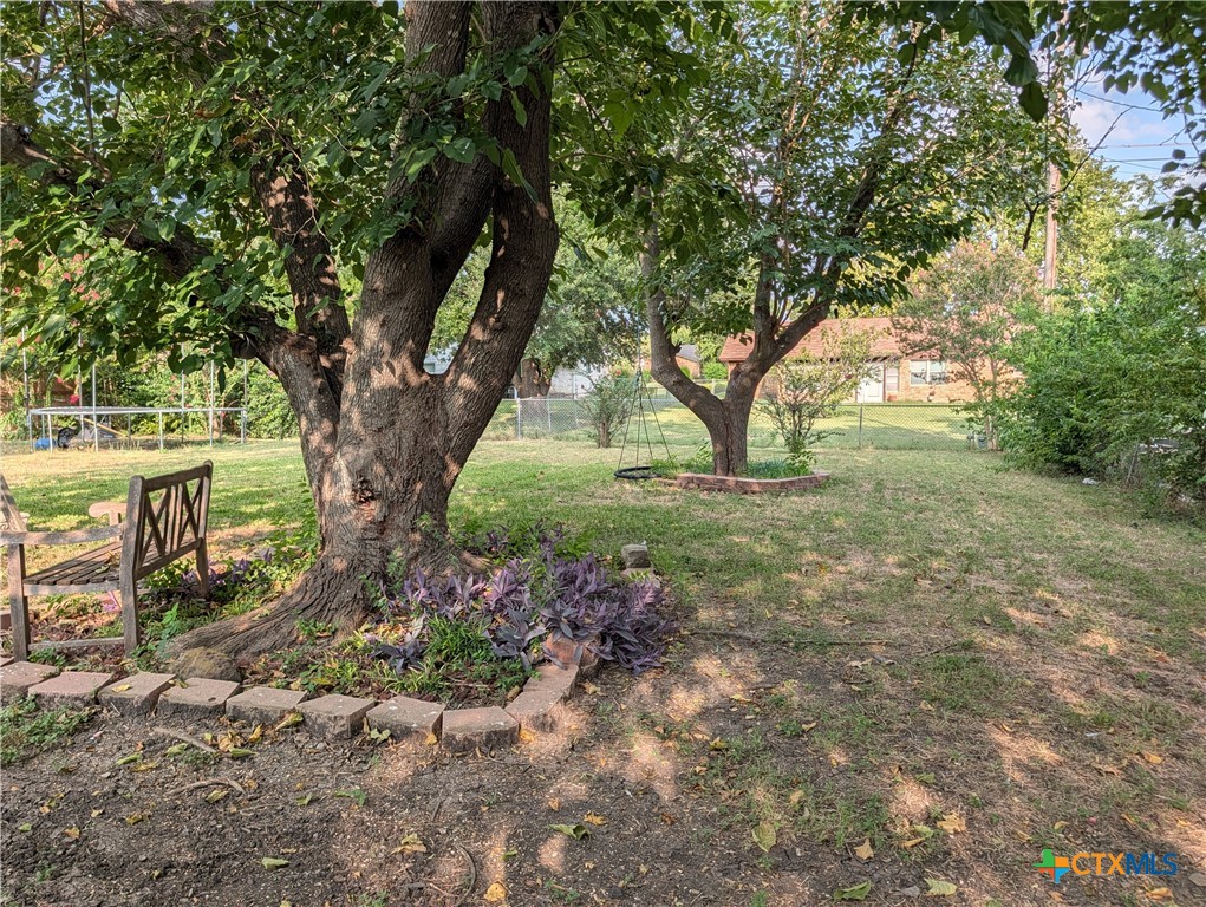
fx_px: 837
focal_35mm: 24
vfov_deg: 56.9
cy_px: 454
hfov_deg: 71.5
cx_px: 603
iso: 19
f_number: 1.68
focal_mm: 6.9
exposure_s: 1/3289
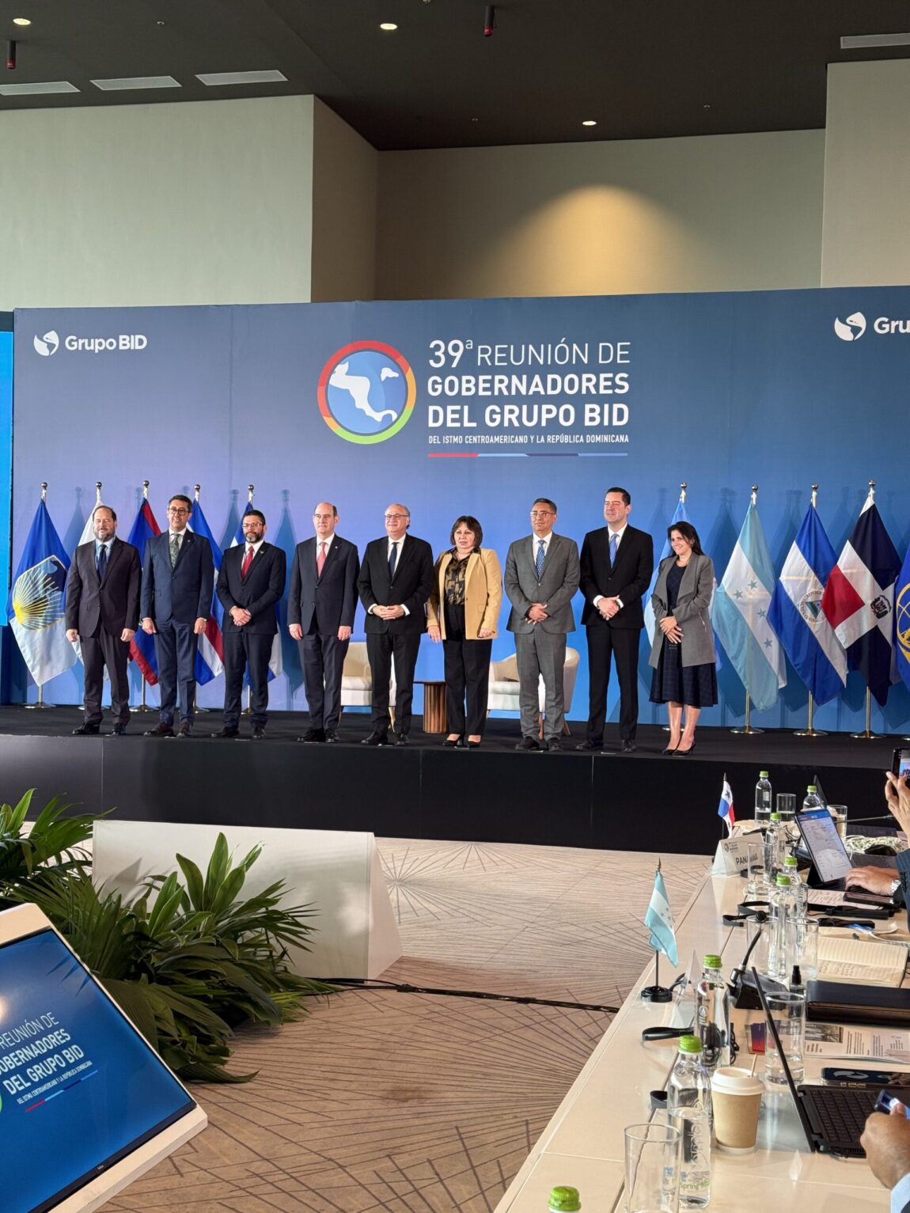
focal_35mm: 48
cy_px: 606
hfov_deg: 30.3
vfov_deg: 39.7
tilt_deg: +0.4
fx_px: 1682
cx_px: 455
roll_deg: -1.2
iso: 125
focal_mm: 6.76
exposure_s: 1/60
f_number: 1.78
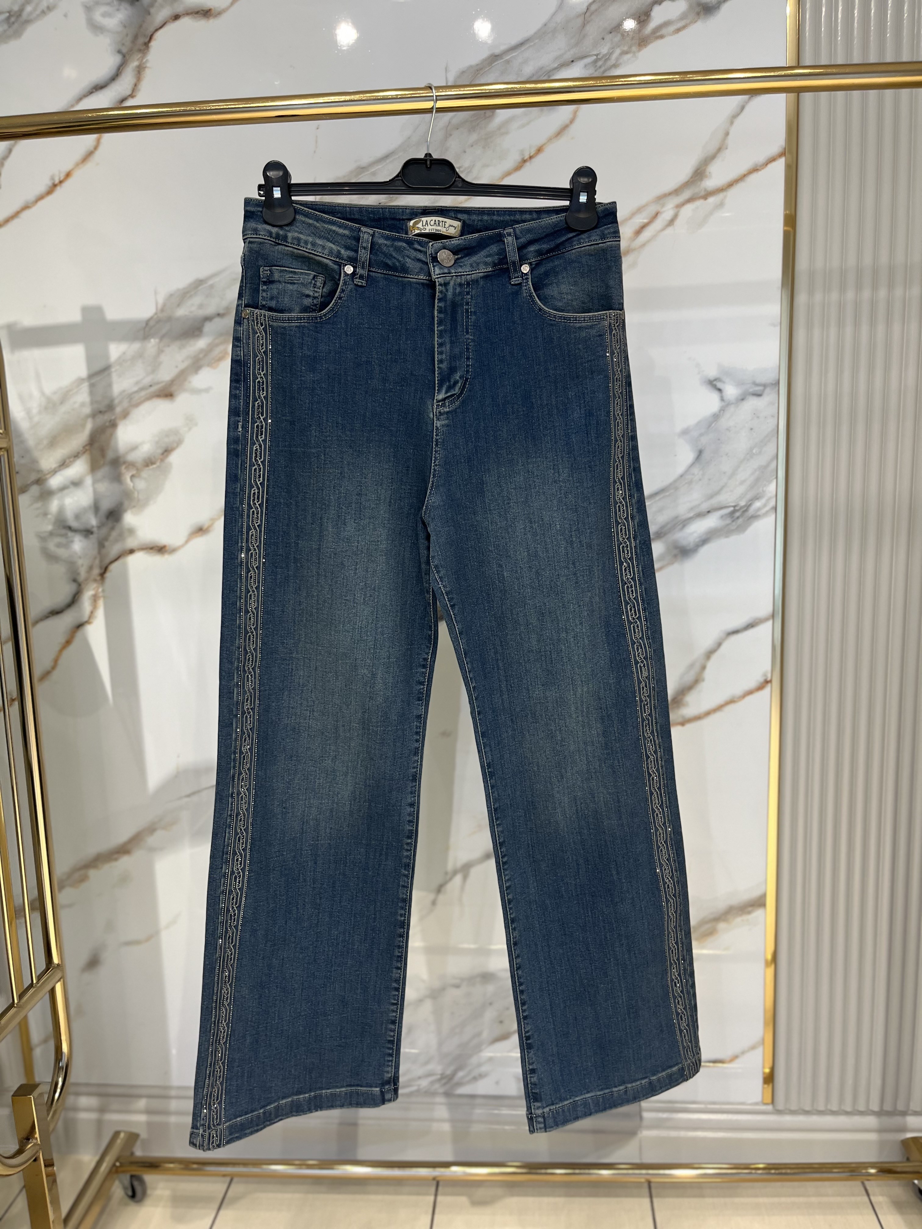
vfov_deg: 67.3
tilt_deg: -9.1
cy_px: 614
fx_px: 923
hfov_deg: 53.1
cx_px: 461
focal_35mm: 26
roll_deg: +1.9
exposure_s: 1/121
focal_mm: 5.1
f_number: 1.6
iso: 80
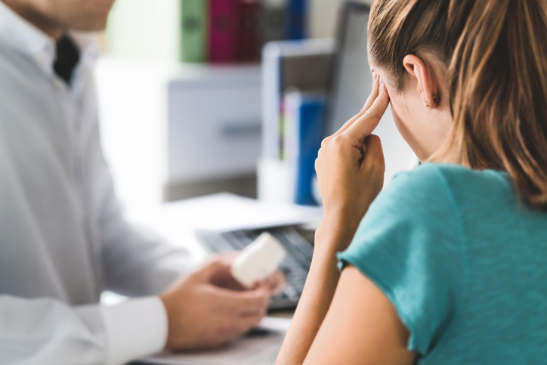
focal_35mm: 85
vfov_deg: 16.1
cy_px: 182
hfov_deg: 23.9
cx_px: 274
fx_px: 1292
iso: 320
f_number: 2.8
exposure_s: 1/40
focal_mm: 85
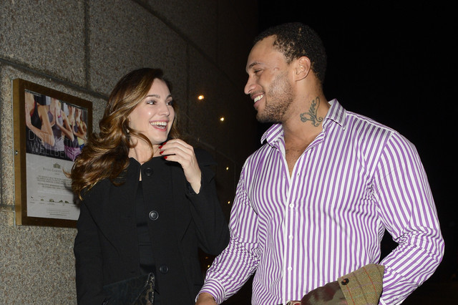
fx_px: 254
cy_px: 152
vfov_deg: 61.9
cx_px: 229
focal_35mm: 20
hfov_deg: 84.0
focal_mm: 20
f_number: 7.1
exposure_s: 1/250
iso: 1000
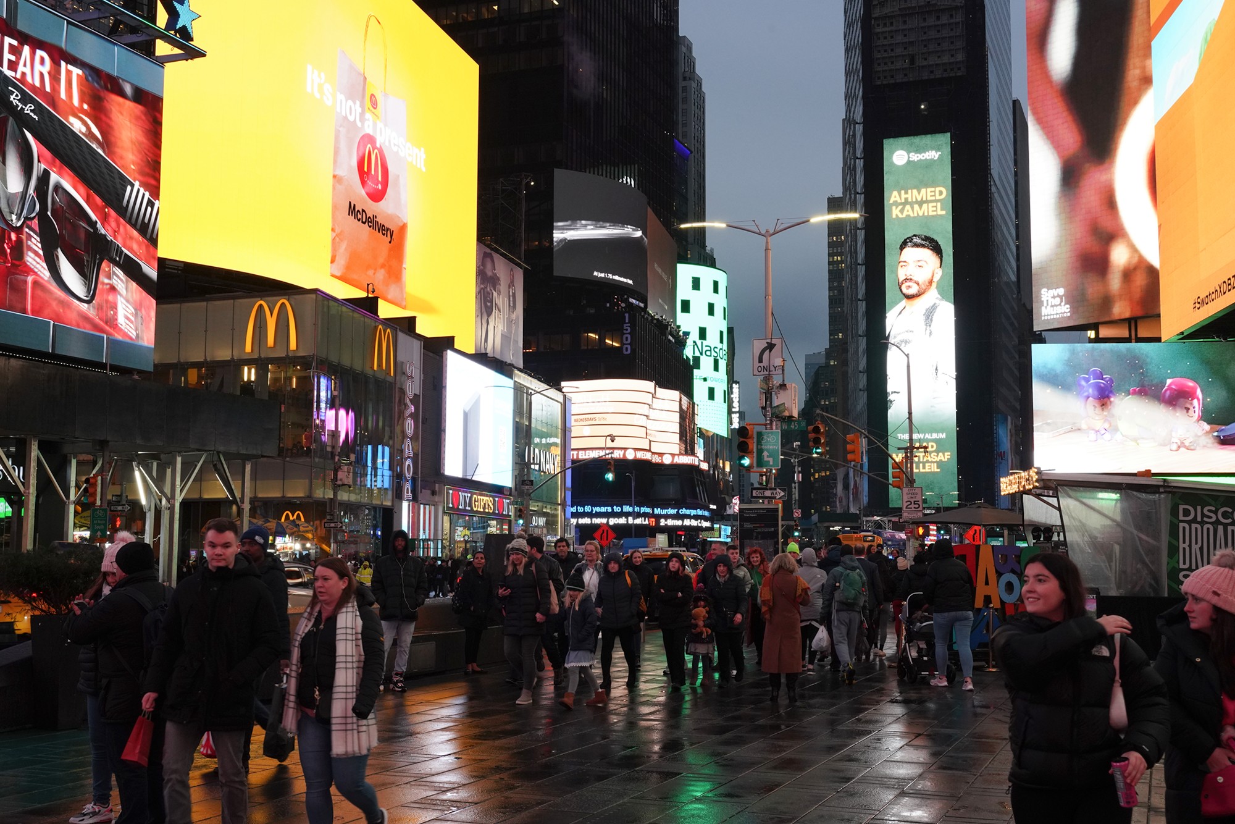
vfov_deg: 32.6
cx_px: 618
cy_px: 412
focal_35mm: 41
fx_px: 1407
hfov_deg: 47.4
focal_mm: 41
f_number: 13
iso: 2000
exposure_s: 1/100
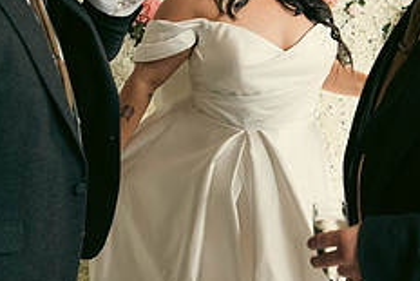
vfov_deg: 22.4
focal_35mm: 60
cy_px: 63
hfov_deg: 33.2
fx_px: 700
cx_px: 268
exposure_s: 1/160
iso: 400
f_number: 3.5
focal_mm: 24
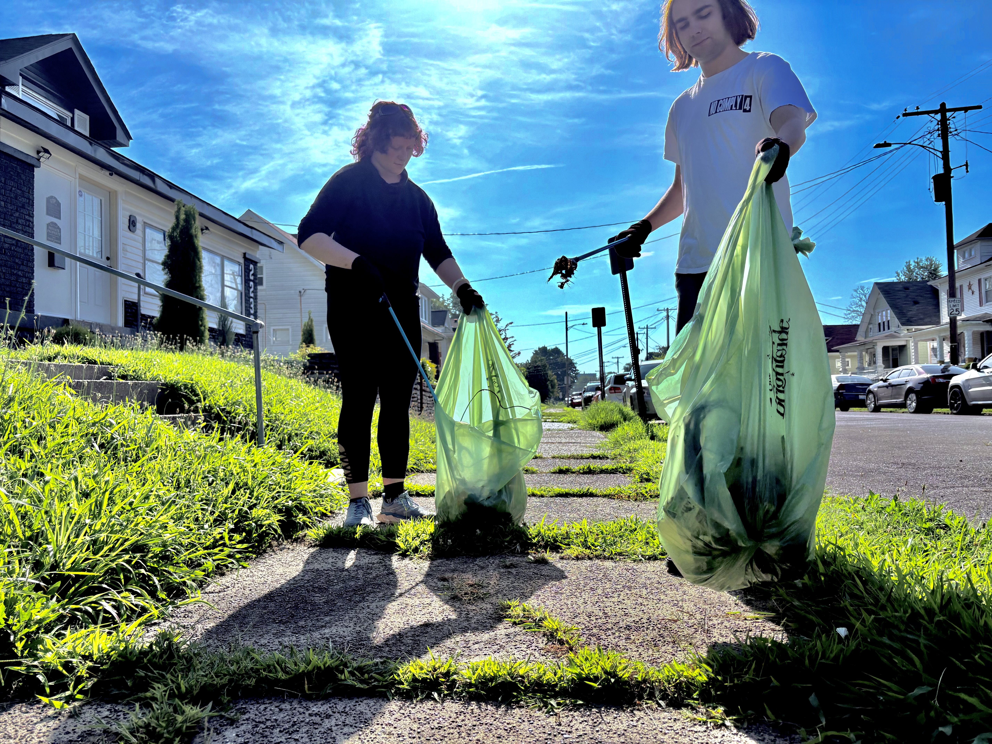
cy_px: 372
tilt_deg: +2.8
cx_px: 496
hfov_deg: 67.3
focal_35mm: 26
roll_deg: +1.9
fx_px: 745
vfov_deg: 53.1
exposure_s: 1/8850
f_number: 1.6
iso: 50
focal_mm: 5.96
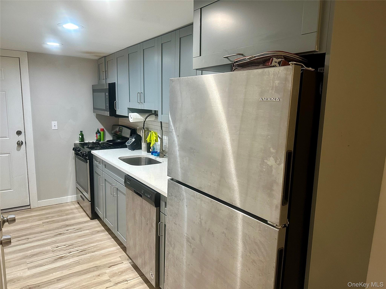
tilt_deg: -8.2
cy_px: 144
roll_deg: -2.4
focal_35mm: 24
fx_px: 268
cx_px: 193
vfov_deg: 56.8
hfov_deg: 71.6
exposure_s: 1/60
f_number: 1.78
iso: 200
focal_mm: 6.86
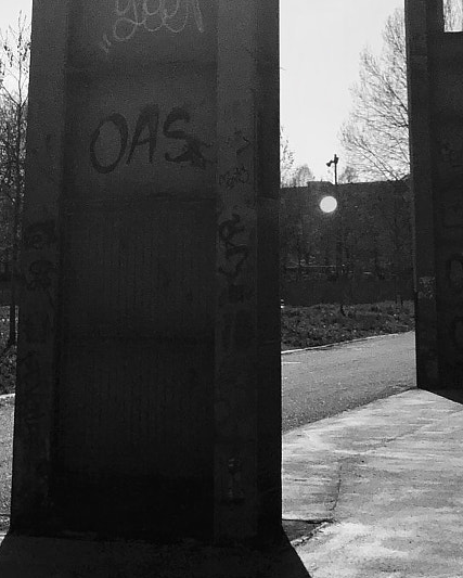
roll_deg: +0.1
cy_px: -77
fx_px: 1403
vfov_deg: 21.9
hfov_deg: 18.7
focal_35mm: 82
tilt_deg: +14.9
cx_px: 246
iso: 25
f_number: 1.8
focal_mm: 4
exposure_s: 1/24390
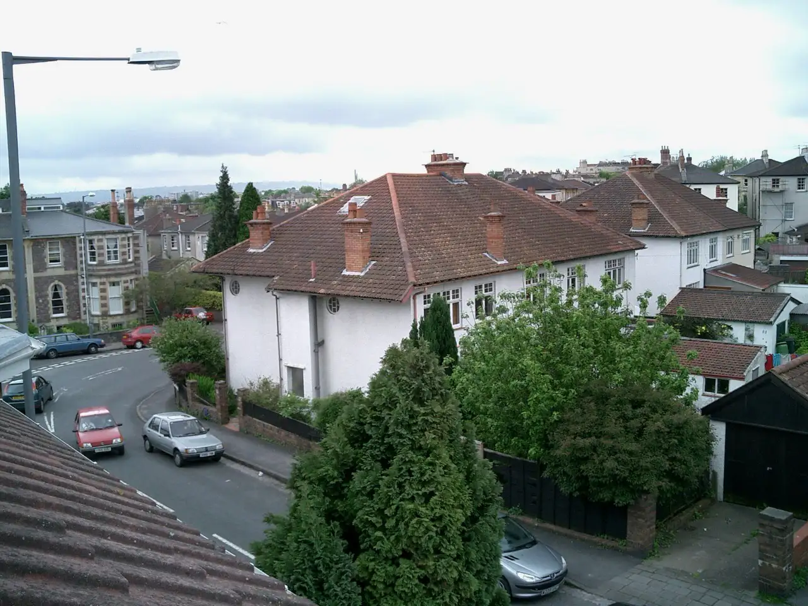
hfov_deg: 52.6
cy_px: 303
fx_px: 817
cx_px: 404
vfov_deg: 40.7
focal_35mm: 35
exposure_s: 1/250
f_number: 4.2
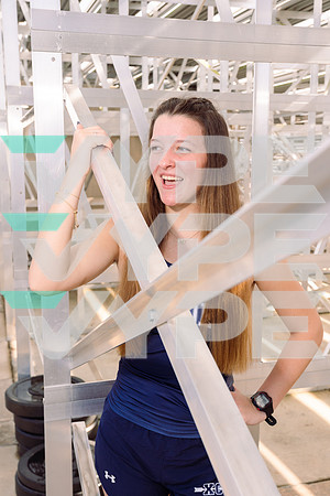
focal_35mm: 44
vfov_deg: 44.5
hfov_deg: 30.5
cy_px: 248
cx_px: 165
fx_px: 605
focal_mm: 44
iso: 640
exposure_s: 1/250
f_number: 8
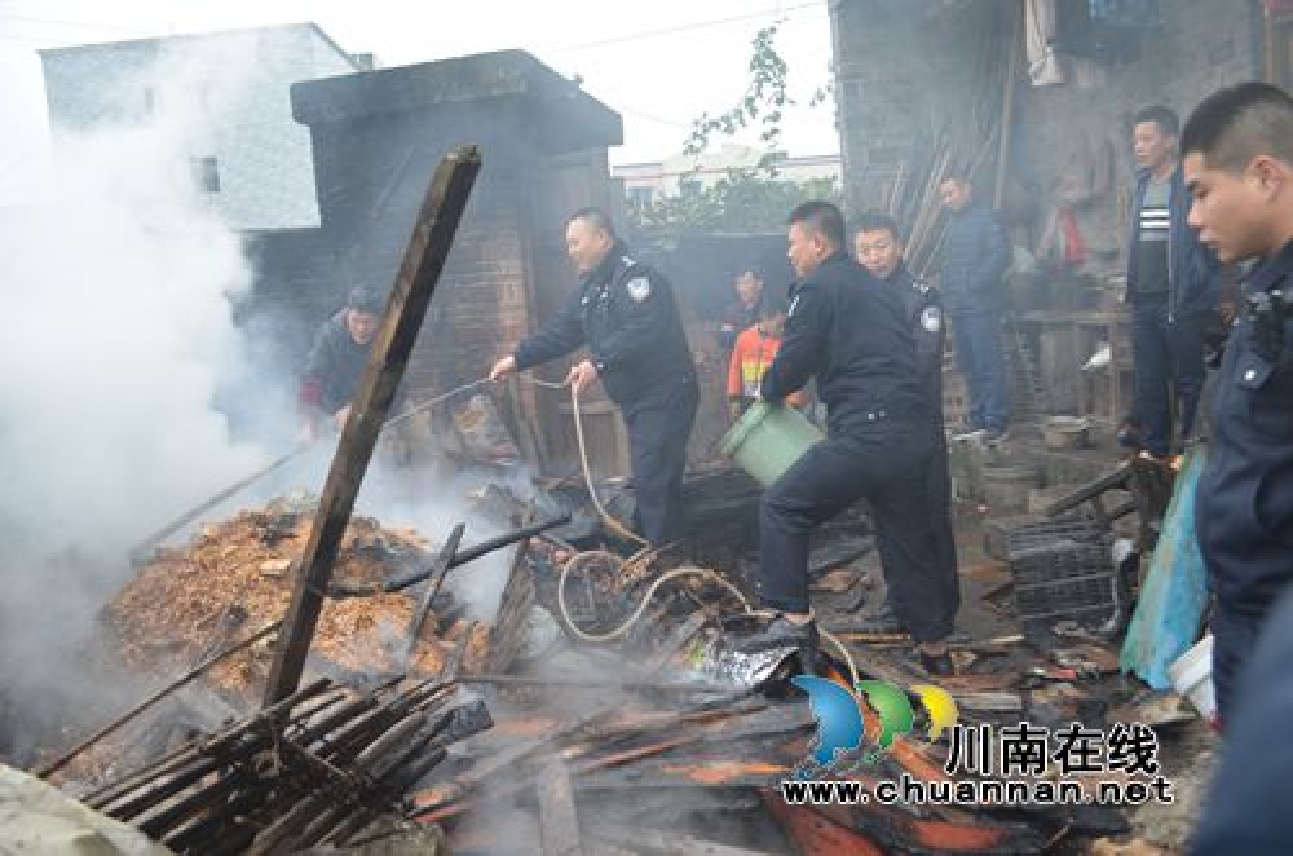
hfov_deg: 62.0
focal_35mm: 30
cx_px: 646
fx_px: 1075
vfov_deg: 43.4
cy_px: 428
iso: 400
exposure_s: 1/90
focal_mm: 20
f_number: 4.8
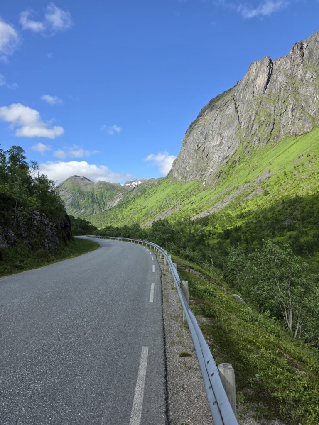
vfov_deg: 73.9
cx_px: 160
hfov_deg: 58.9
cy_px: 212
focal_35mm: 23
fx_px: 283
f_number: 1.4
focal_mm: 6.5
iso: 64
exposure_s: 1/4331
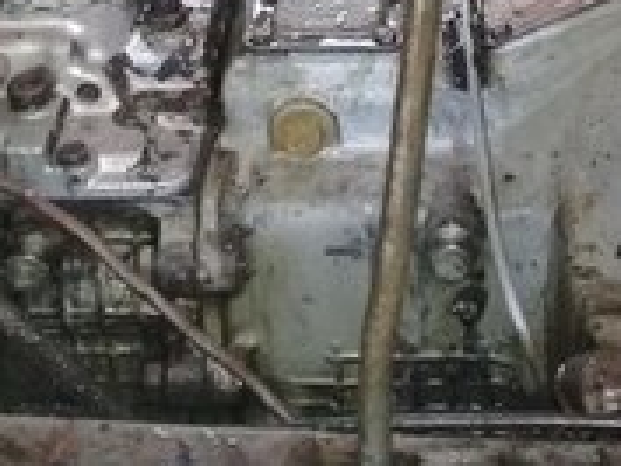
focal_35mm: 87
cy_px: -193
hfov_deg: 22.3
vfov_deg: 15.9
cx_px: 449
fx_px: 1562
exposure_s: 1/100
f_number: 2.2
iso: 64
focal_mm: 3.3
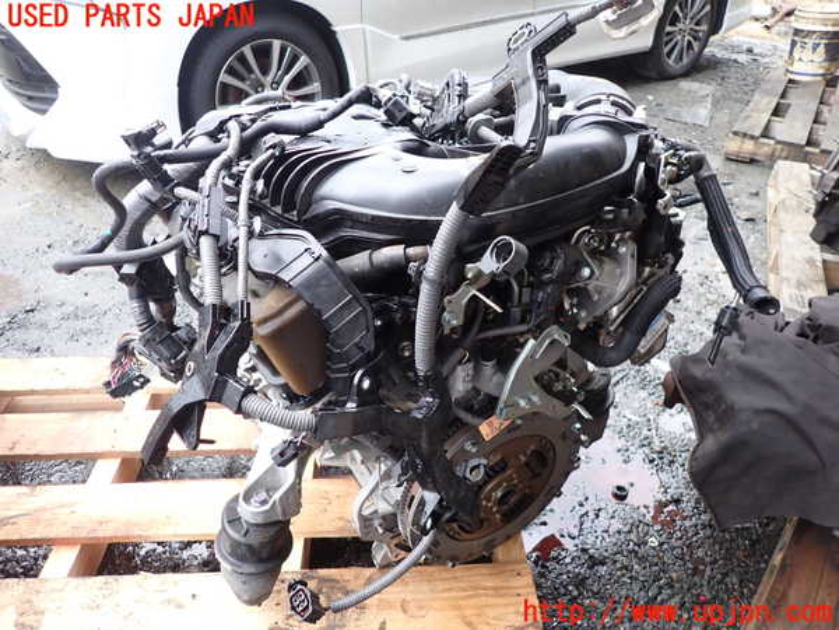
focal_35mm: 25
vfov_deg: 54.9
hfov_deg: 69.4
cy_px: 315
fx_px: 606
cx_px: 420
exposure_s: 1/40
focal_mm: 4.5
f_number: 2
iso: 200
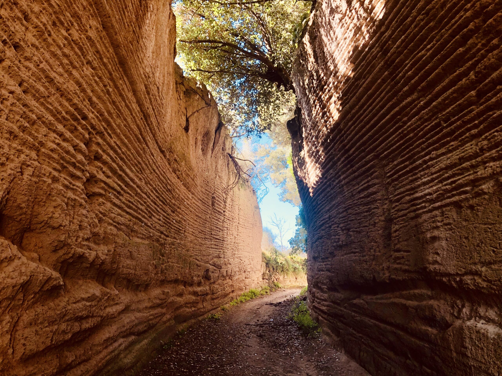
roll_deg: +0.2
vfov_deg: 49.7
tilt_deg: +17.7
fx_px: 406
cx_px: 251
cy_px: 188
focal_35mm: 28
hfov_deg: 63.4
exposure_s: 1/129
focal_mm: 3.99
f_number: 1.8
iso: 20
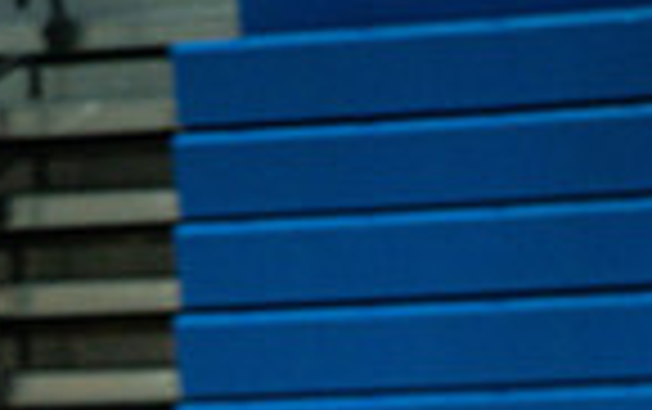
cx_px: 148
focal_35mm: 632
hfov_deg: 3.3
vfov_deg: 2.1
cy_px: 1005
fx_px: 11243
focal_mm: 200
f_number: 4
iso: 6400
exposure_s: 1/500
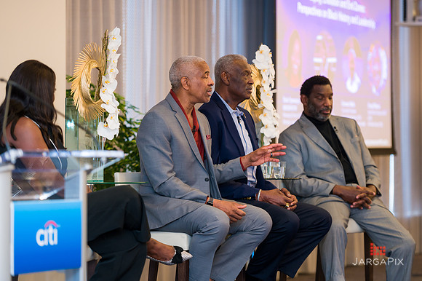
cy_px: 140
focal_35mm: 130
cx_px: 211
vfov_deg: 10.5
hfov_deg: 15.8
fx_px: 1523
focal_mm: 130
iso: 800
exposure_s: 1/200
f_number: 3.2
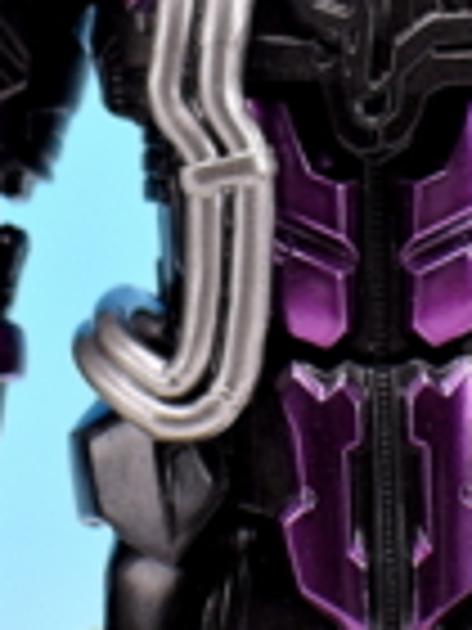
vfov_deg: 7.3
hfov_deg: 5.5
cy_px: -58
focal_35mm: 271
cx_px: 378
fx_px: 4927
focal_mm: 20.2
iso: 80
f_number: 5
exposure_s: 1/2.5
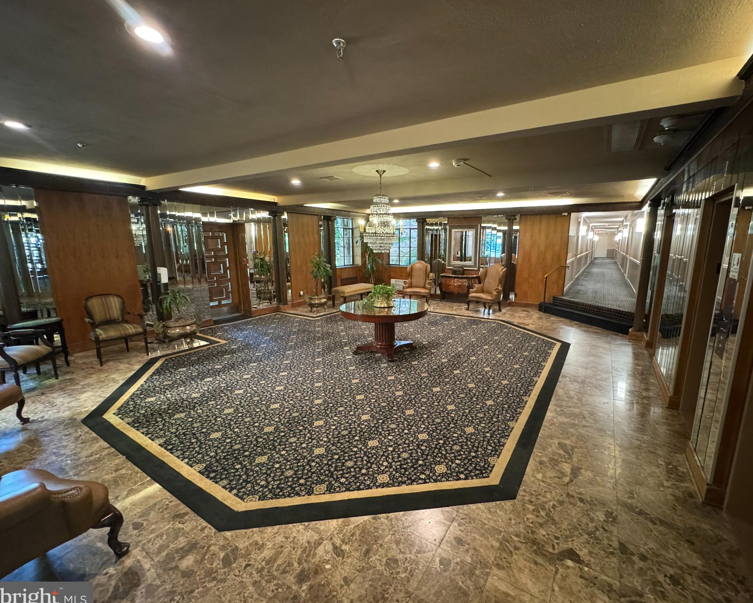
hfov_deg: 96.6
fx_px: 334
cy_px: 305
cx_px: 406
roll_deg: -0.7
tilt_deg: -11.1
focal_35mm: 15
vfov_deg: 84.0
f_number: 2.2
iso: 1000
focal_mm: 2.22
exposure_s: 1/40
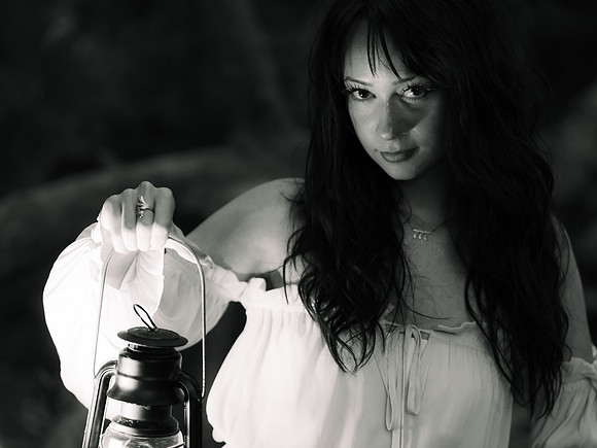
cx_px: 298
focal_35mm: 103
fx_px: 1773
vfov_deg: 14.4
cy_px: 224
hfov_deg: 19.1
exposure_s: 1/160
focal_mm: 95
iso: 640
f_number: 2.8
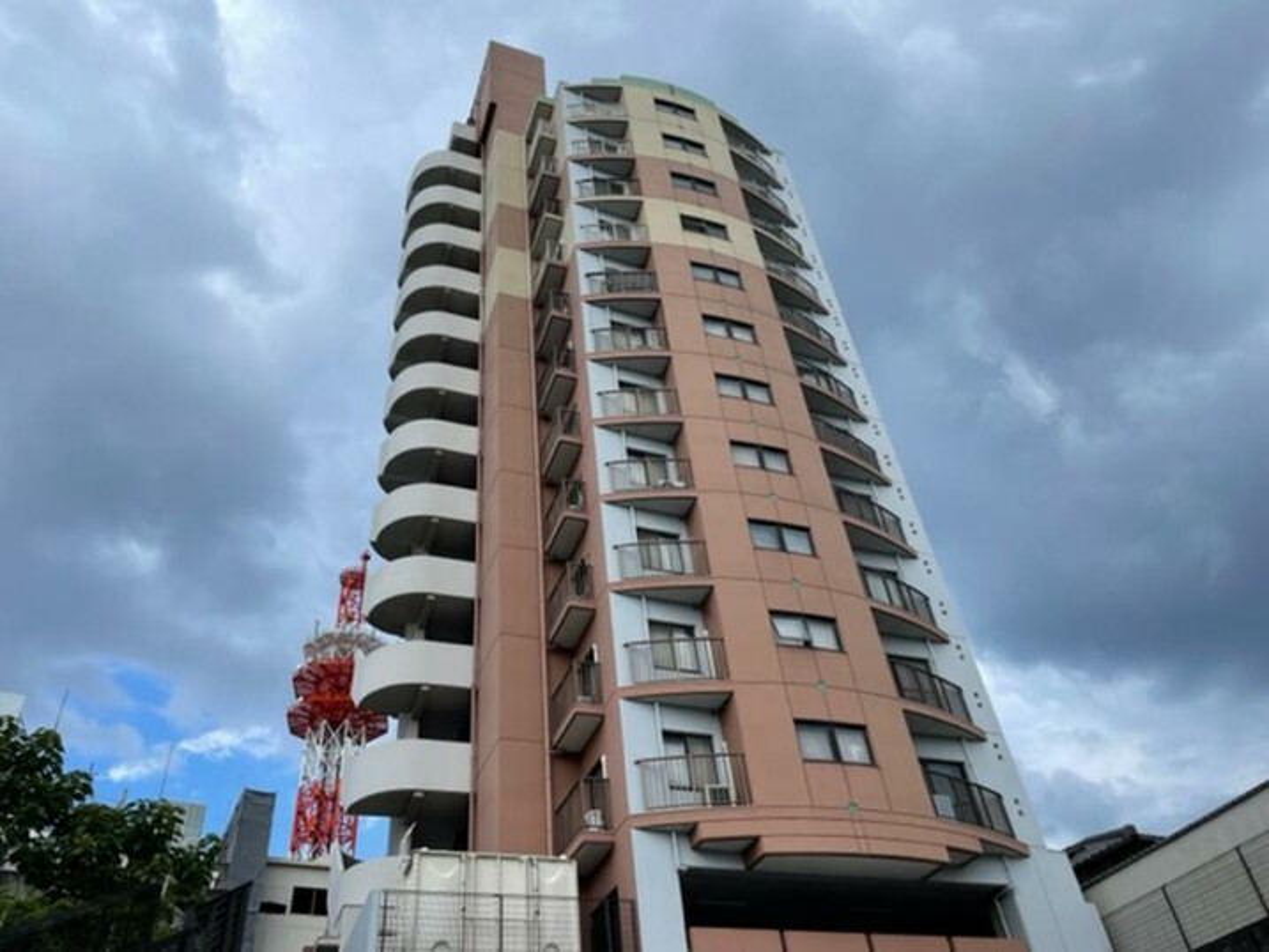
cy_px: 476
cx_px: 634
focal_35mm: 26
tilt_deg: +43.7
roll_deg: +7.5
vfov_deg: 53.1
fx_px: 953
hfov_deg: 67.3
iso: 32
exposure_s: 1/2257
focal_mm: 4.2
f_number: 1.6
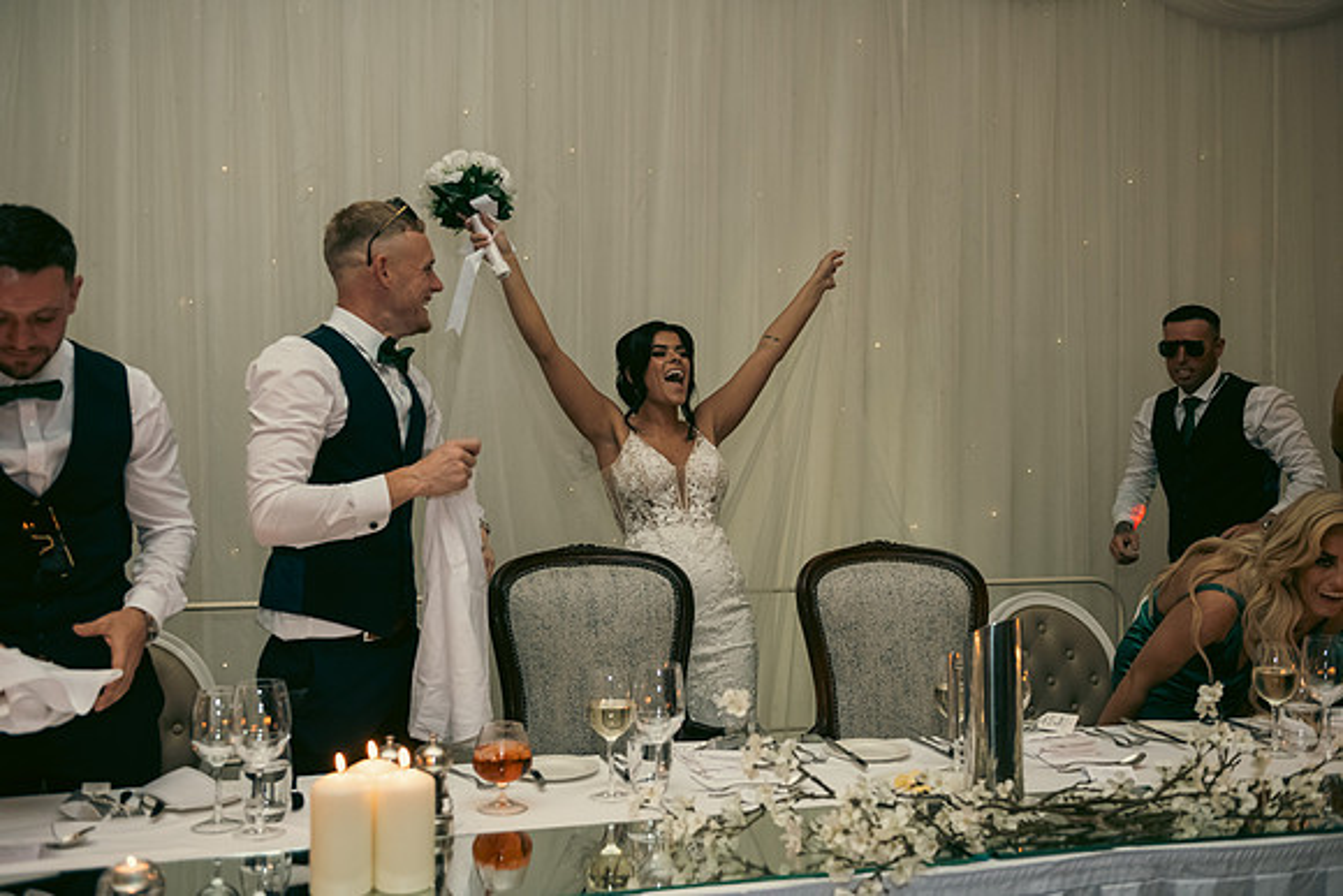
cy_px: 448
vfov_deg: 36.9
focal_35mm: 36
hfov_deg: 53.1
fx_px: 1343
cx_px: 672
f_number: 3.5
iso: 800
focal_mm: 36
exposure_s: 1/160
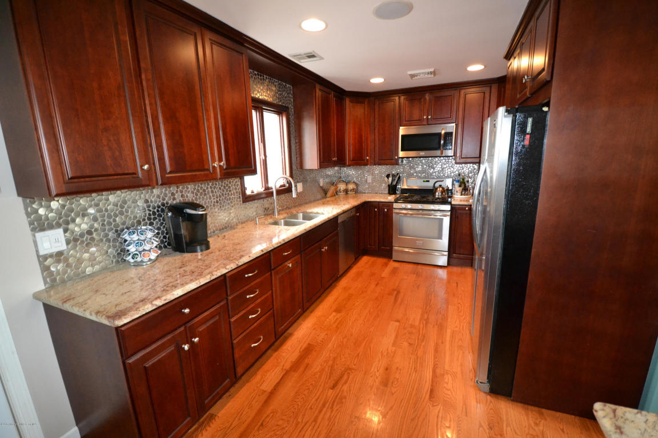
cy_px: 219
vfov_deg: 77.3
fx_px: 274
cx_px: 329
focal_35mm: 15
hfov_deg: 100.4
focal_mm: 10
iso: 2200
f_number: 3.5
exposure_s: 1/60
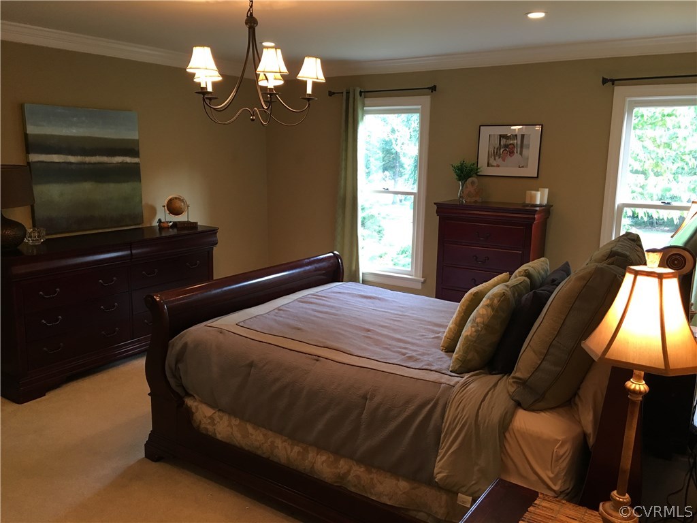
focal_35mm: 29
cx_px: 348
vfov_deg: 48.2
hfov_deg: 61.7
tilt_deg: -9.8
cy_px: 262
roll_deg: -0.6
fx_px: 584
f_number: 2.2
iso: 100
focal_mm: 4.15
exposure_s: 1/30
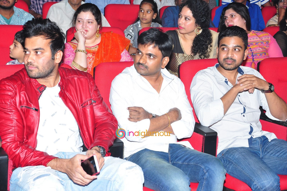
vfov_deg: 18.9
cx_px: 144
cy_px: 96
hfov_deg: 28.1
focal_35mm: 72
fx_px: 573
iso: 500
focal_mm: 48
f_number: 7.1
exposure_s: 1/125
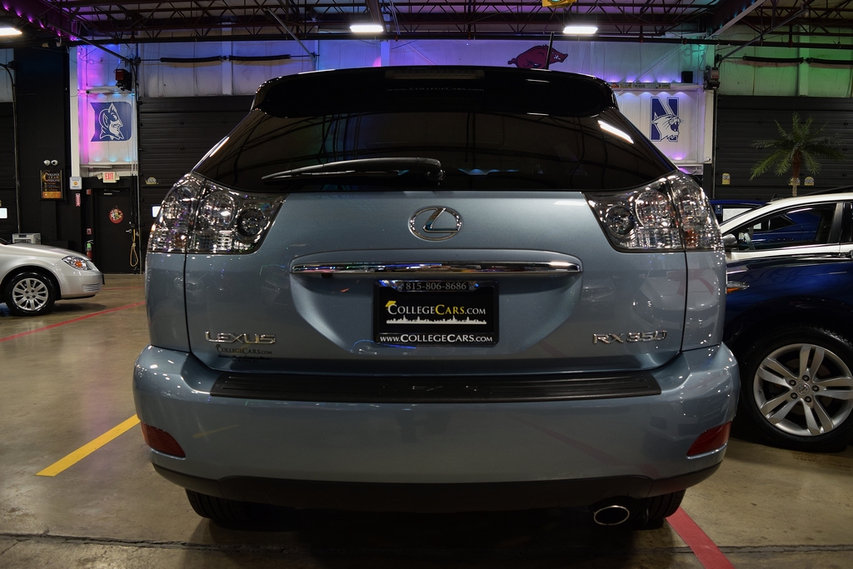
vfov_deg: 47.9
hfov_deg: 67.4
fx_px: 640
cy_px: 284
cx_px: 426
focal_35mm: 27
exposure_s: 1/60
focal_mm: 18
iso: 640
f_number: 4
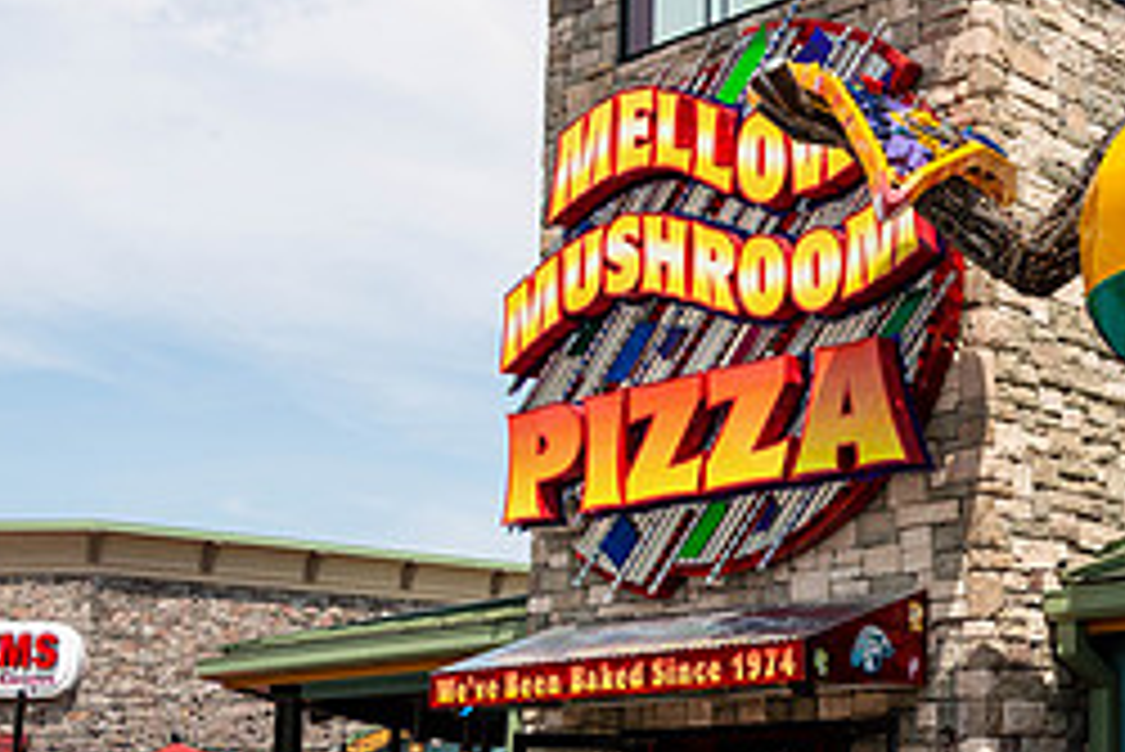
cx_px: 1040
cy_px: 462
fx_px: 2032
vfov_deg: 20.9
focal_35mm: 65
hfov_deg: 29.5
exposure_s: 1/320
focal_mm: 28
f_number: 7.1
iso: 100
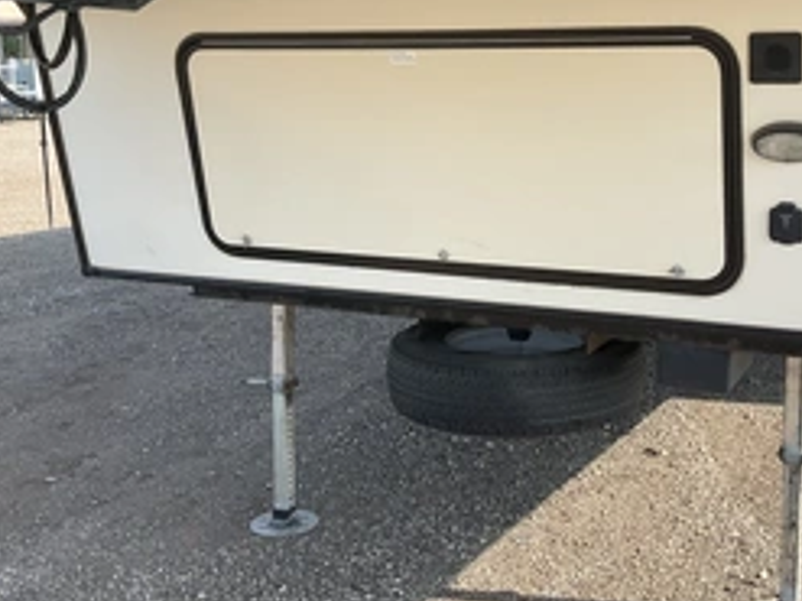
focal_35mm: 47
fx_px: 1088
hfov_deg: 40.1
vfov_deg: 30.5
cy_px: 179
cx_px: 516
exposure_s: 1/529
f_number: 1.8
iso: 25
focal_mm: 3
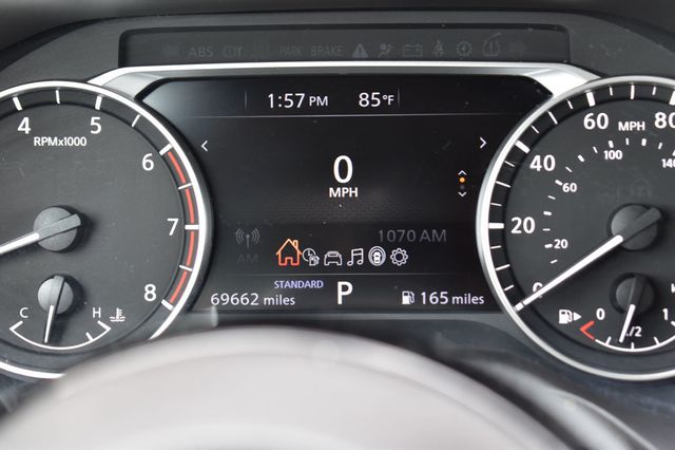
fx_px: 1546
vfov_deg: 16.5
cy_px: 225
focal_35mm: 82
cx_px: 338
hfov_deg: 24.6
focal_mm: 55
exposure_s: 1/15
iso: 400
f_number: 6.3
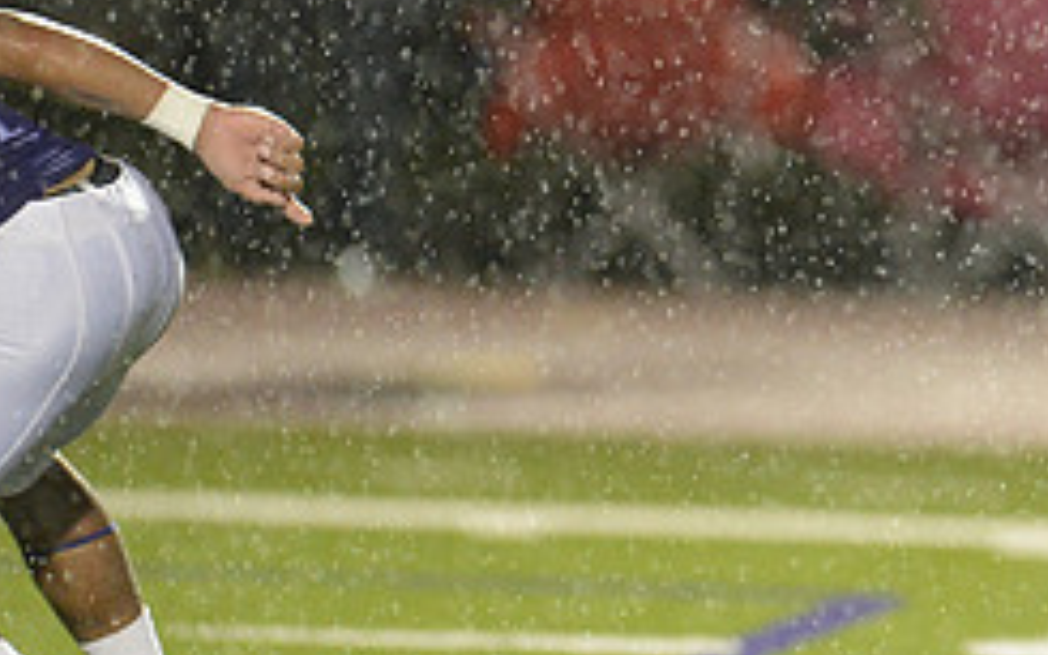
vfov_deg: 1.4
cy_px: 143
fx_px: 27613
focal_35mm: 967
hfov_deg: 2.2
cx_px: 1215
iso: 5000
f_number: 2.8
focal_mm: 400
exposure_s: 1/1000
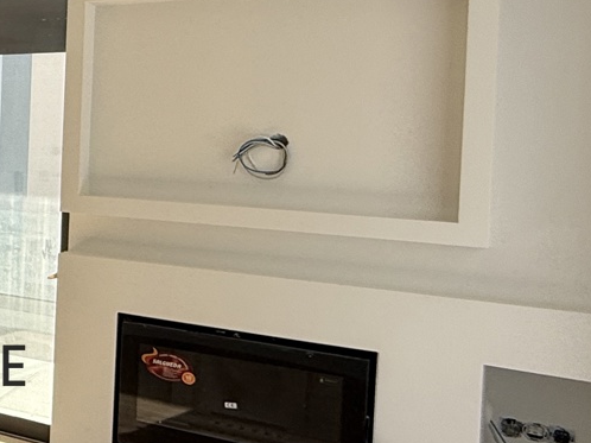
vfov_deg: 26.9
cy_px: 154
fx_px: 921
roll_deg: -1.7
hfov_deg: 26.0
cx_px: -299
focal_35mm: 54
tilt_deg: -1.7
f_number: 2.2
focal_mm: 2.22
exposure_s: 1/323
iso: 50
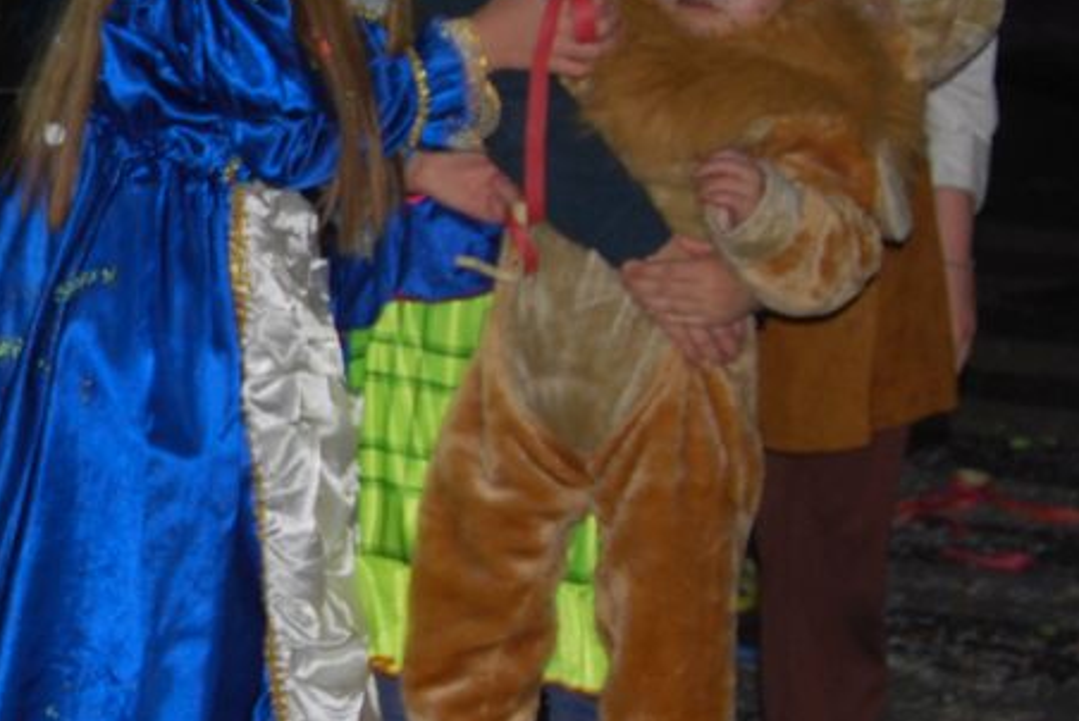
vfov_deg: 8.3
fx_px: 4942
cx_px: -284
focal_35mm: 165
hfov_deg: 12.1
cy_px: 328
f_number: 4.5
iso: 200
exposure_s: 1/60
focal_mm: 31
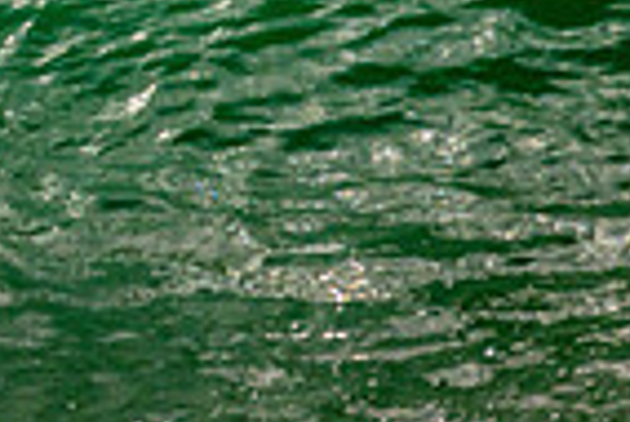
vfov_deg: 0.4
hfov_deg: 0.6
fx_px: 57090
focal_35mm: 3259
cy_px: -362
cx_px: -479
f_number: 11
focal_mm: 800
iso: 500
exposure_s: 1/2000
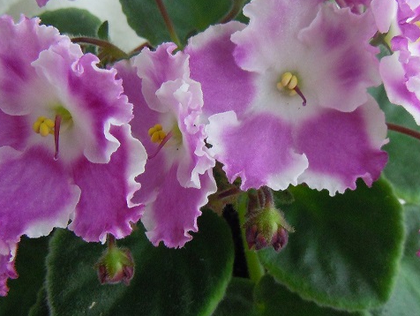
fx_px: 619
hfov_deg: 37.4
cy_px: 150
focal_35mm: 51
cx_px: 236
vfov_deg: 28.6
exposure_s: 1/125
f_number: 3.5
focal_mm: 5.4
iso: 400
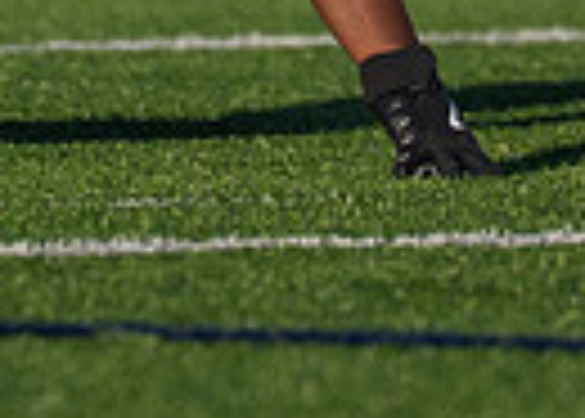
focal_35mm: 1799
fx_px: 29905
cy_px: -507
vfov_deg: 0.8
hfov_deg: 1.1
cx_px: 185
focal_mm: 200
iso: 160
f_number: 2.8
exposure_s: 1/4000
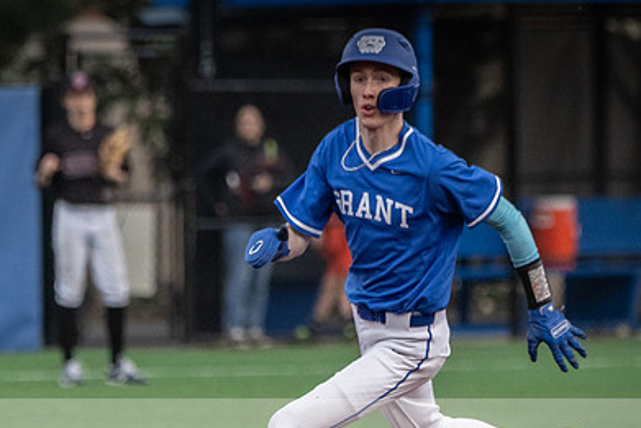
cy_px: 386
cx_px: 348
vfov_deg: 1.7
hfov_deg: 2.5
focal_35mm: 817
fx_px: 14552
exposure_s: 1/1000
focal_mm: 340
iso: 4000
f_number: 5.6
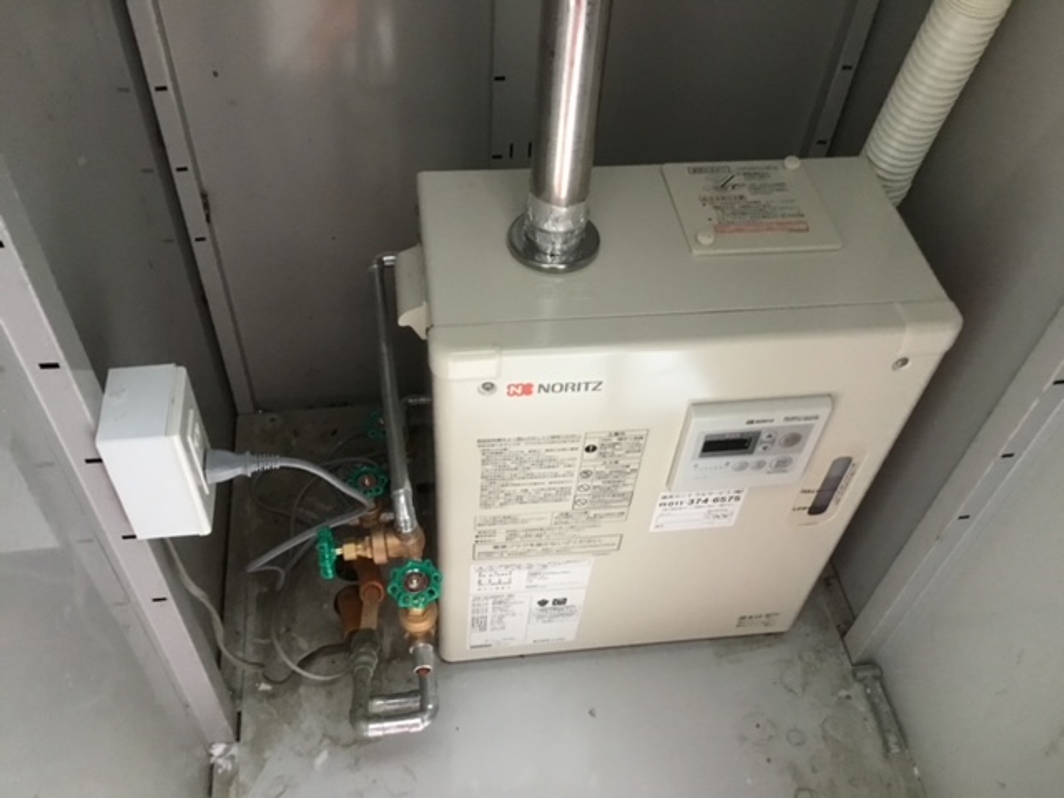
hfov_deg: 58.4
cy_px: 399
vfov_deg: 45.4
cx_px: 532
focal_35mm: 31
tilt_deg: -47.6
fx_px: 953
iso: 200
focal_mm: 3.3
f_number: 2.4
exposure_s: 1/30
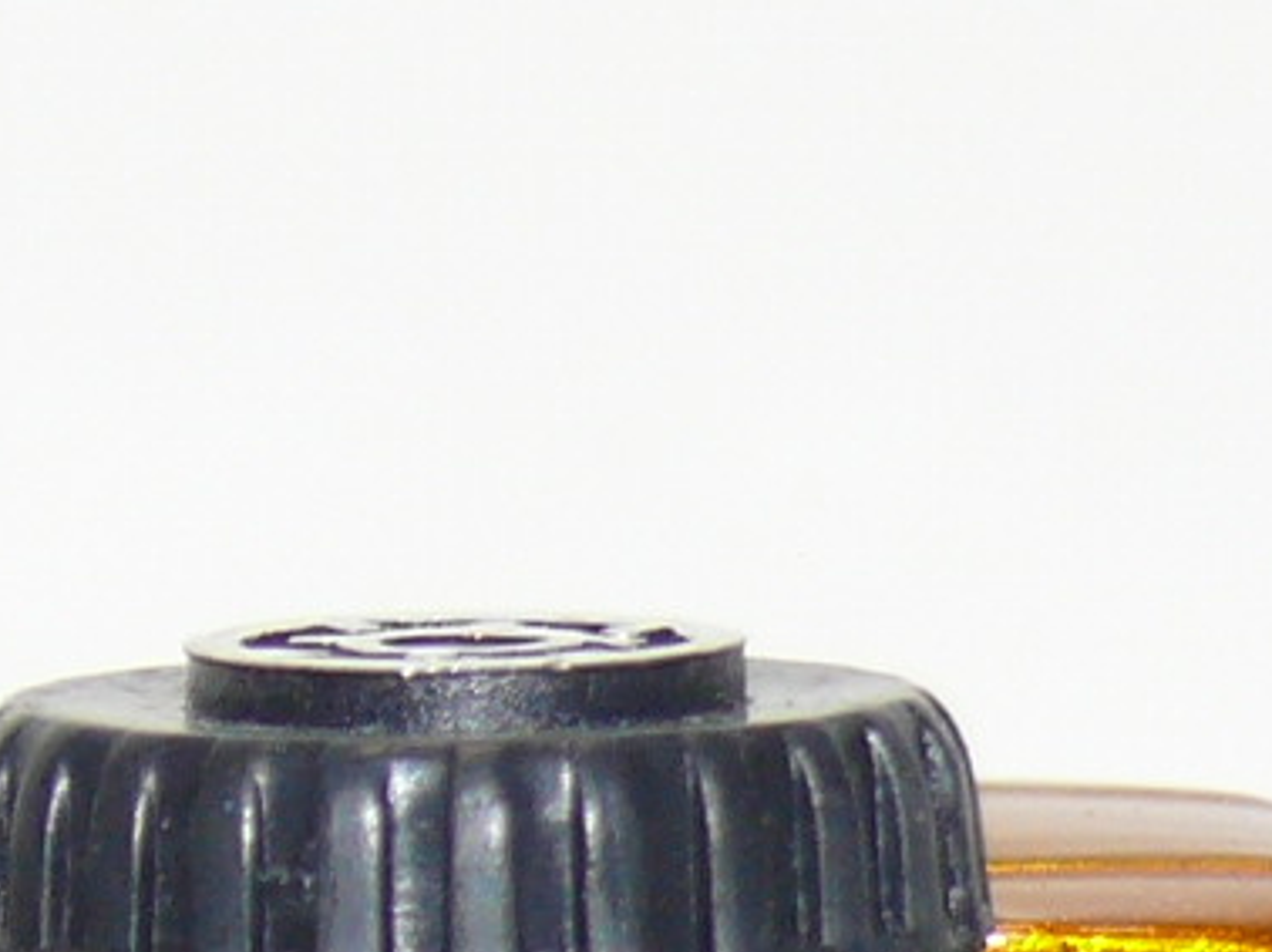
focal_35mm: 432
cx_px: -468
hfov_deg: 4.6
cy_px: 1490
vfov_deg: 3.4
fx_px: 15864
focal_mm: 13.3
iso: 100
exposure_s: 1/30
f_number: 4
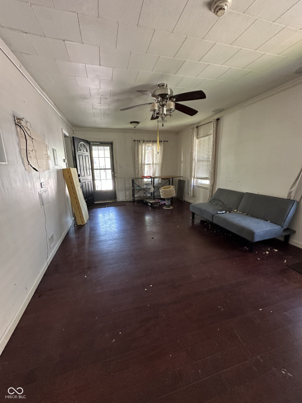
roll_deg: +0.8
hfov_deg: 85.7
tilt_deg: -12.7
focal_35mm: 14
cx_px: 151
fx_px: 163
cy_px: 202
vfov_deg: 102.1
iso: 500
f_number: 2.2
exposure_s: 1/60
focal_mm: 2.22
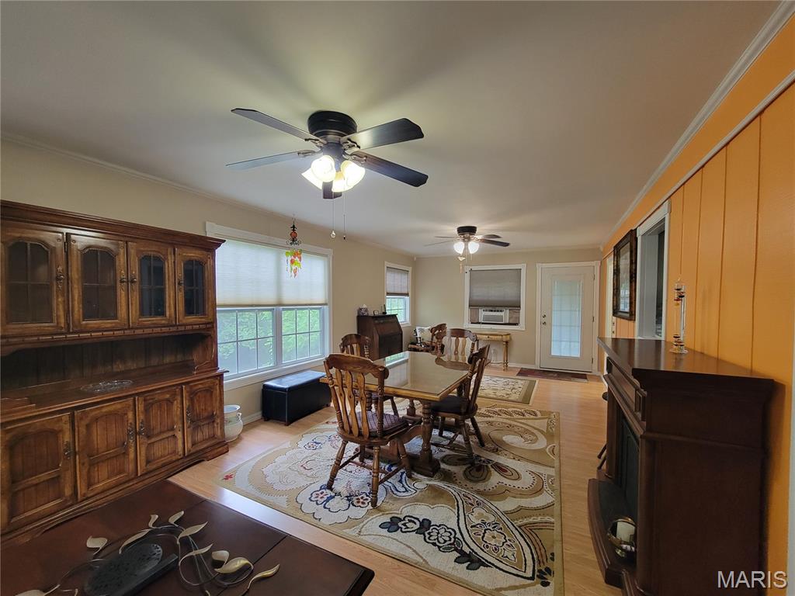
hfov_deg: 106.2
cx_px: 398
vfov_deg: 89.9
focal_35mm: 13
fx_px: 299
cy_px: 298
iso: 250
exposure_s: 1/60
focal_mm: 2.2
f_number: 2.2
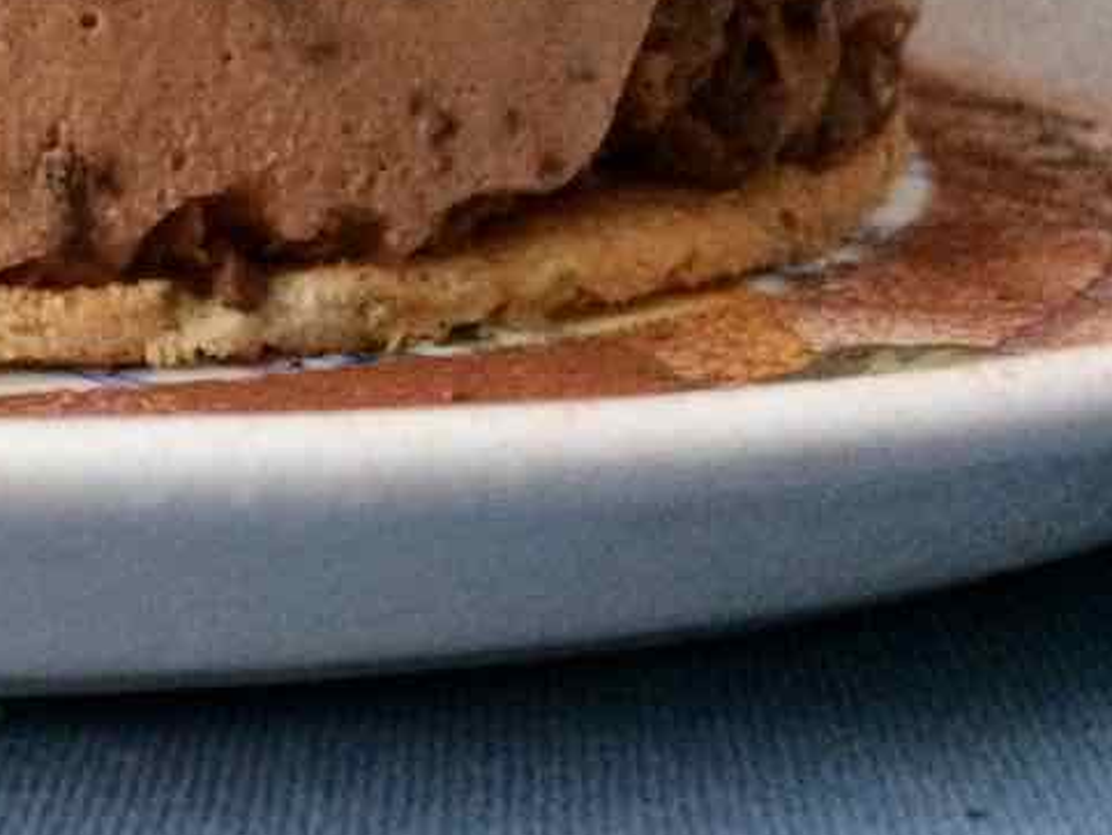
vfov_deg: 18.7
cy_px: 42
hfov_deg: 22.5
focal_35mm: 77
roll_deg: +0.0
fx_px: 2475
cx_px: -360
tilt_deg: -10.1
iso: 320
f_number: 2.2
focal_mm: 4.15
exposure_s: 1/17
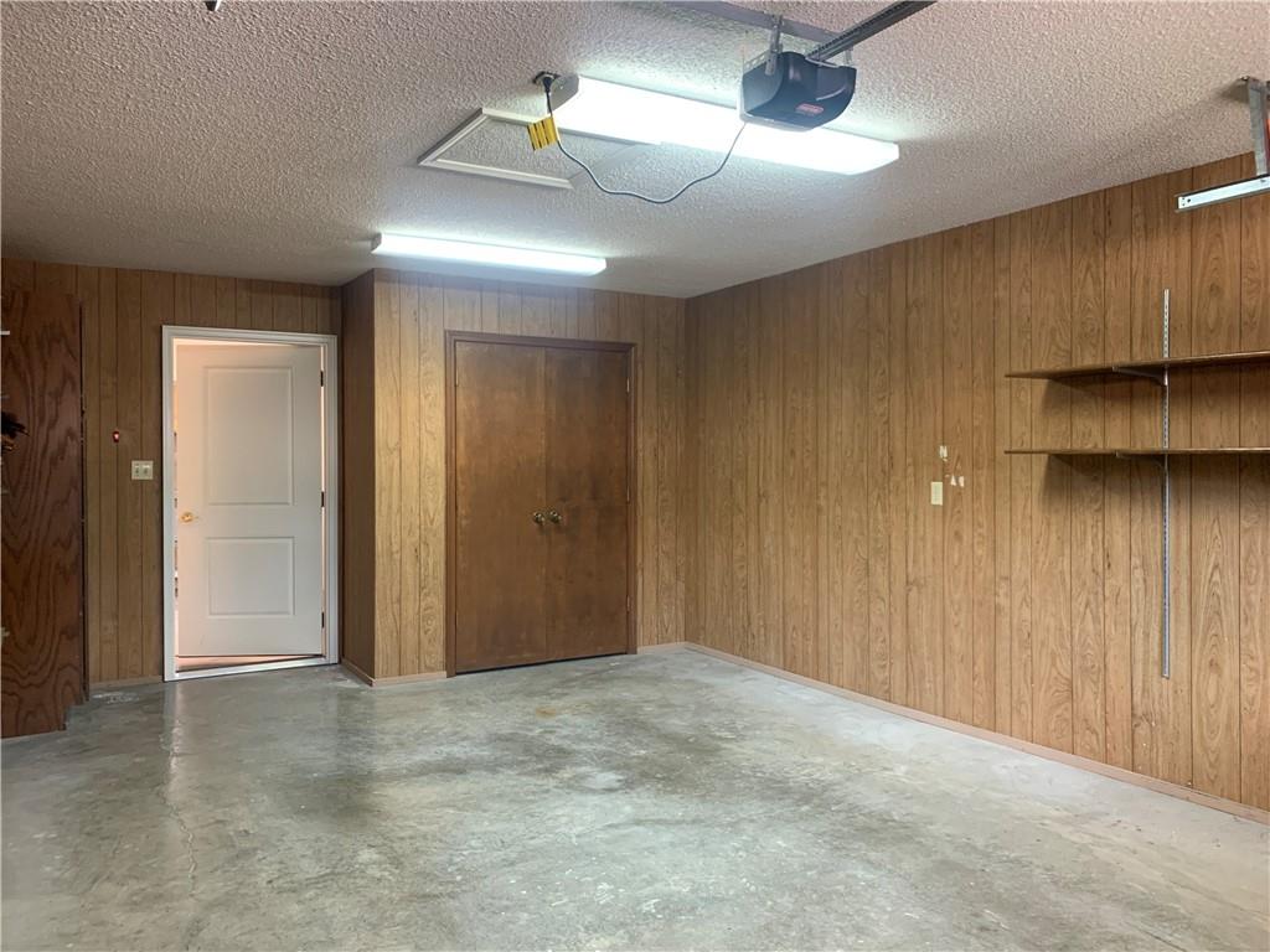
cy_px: 476
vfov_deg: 53.1
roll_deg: +0.7
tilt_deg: -1.5
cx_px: 635
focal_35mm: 26
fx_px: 954
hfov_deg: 67.3
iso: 250
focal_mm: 4.25
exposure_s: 1/60
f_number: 1.8
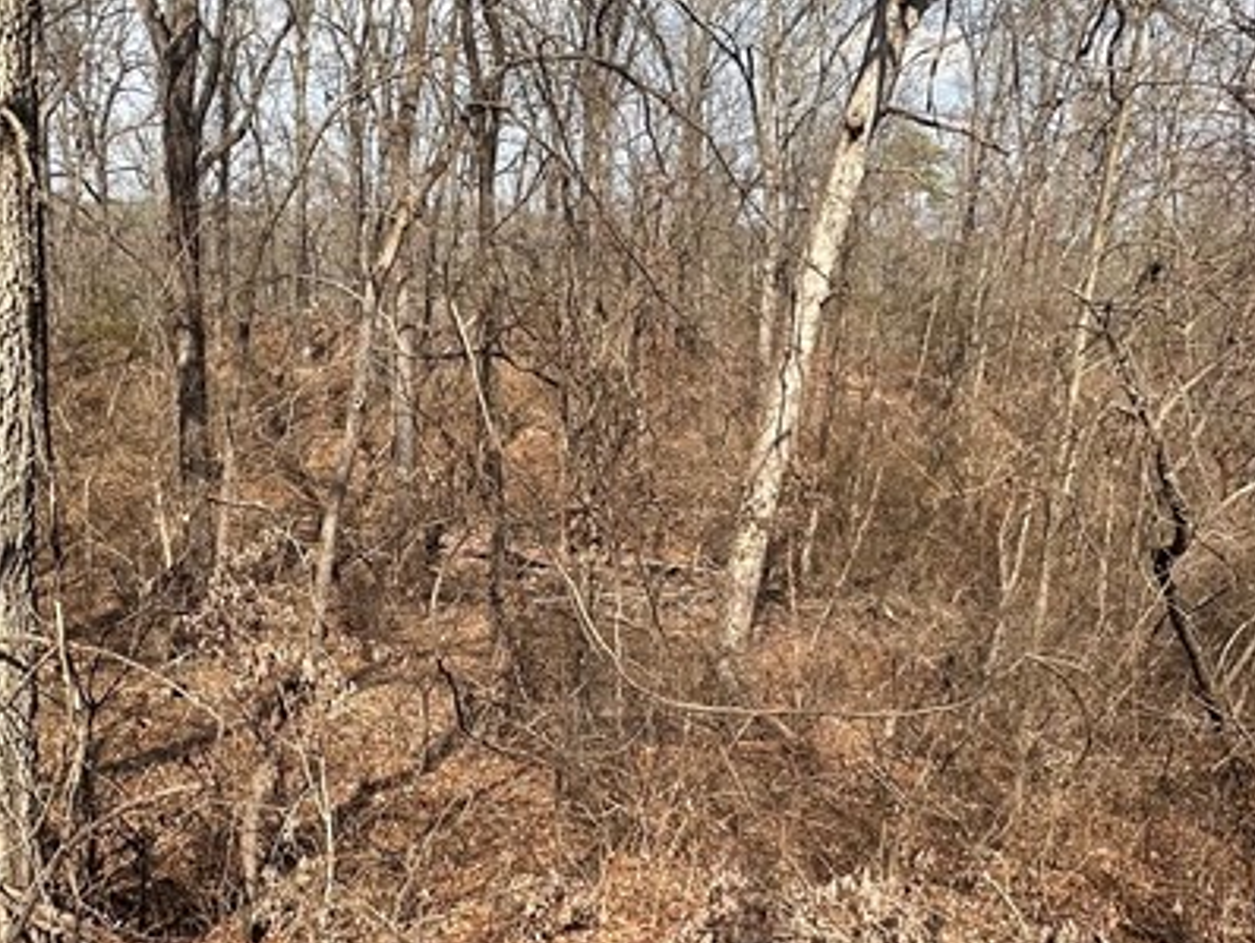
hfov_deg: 51.3
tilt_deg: -13.7
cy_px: 599
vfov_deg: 39.4
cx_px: 628
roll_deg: -2.8
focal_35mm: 36
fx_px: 1306
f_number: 2.2
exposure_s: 1/1125
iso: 50
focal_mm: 2.22
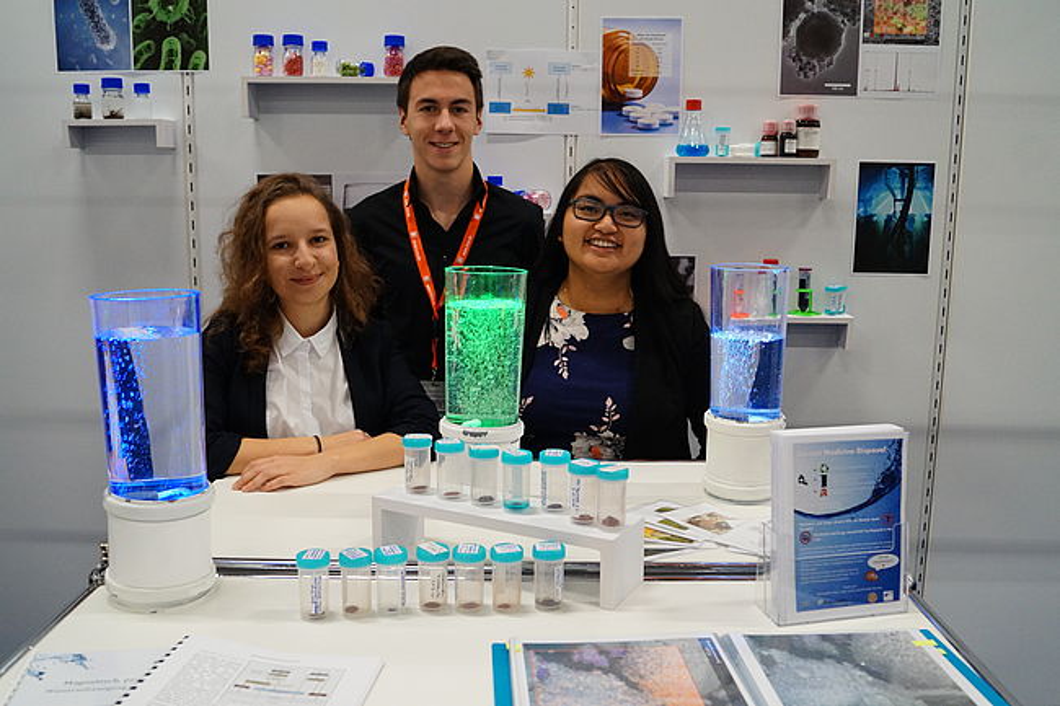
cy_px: 353
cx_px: 530
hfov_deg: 57.2
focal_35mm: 33
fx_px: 971
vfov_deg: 39.9
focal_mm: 22
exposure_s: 1/60
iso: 1250
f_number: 4
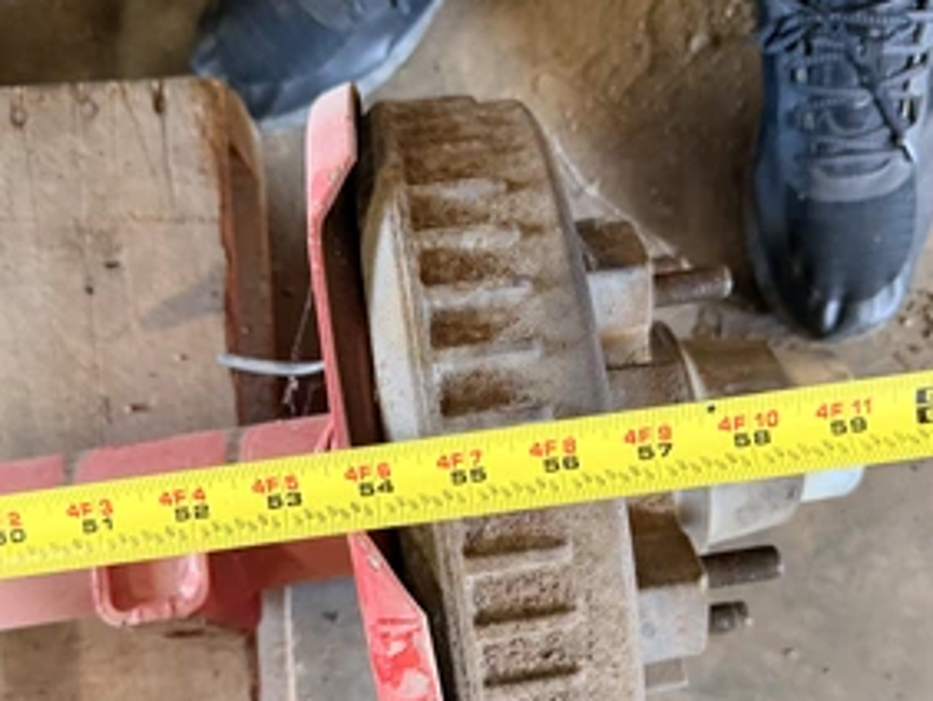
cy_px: 476
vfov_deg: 41.2
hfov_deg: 53.9
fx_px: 917
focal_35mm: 34
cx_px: 450
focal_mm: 6.76
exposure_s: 1/60
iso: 500
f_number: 1.78
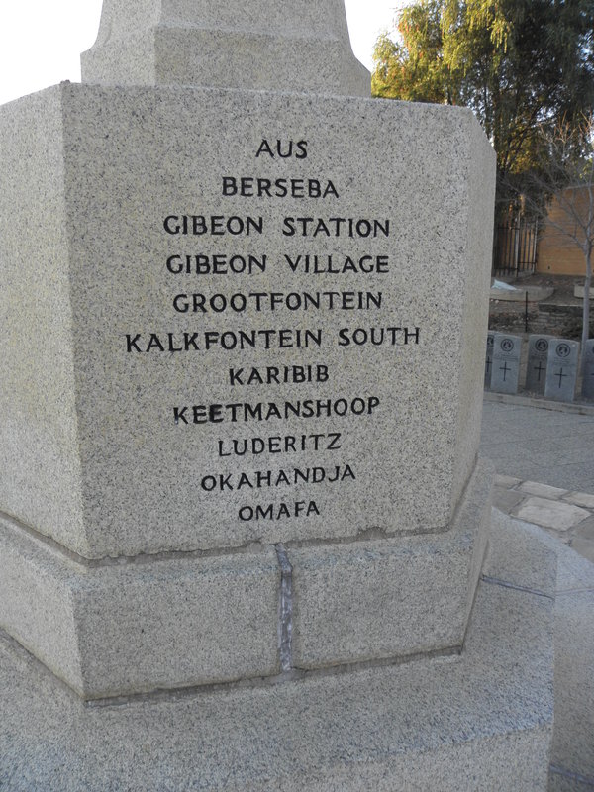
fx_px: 595
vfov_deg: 67.3
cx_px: 297
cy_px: 396
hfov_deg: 53.1
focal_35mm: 26
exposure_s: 1/60
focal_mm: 4.6
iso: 64
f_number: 3.2
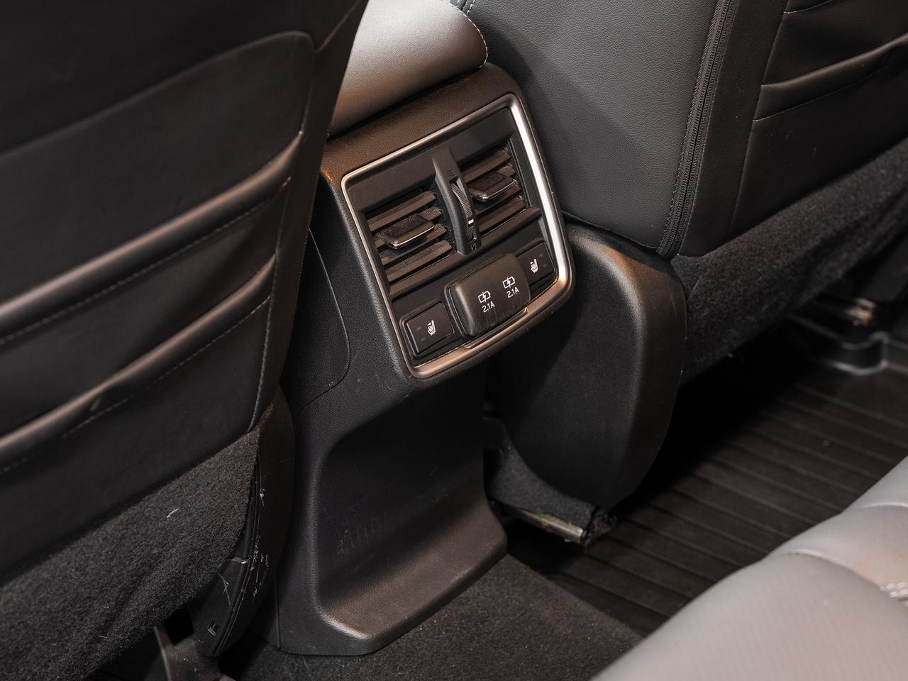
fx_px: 2259
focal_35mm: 86
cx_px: 515
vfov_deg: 17.1
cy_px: 347
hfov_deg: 22.7
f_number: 5.6
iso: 100
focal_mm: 66.4
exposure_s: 1
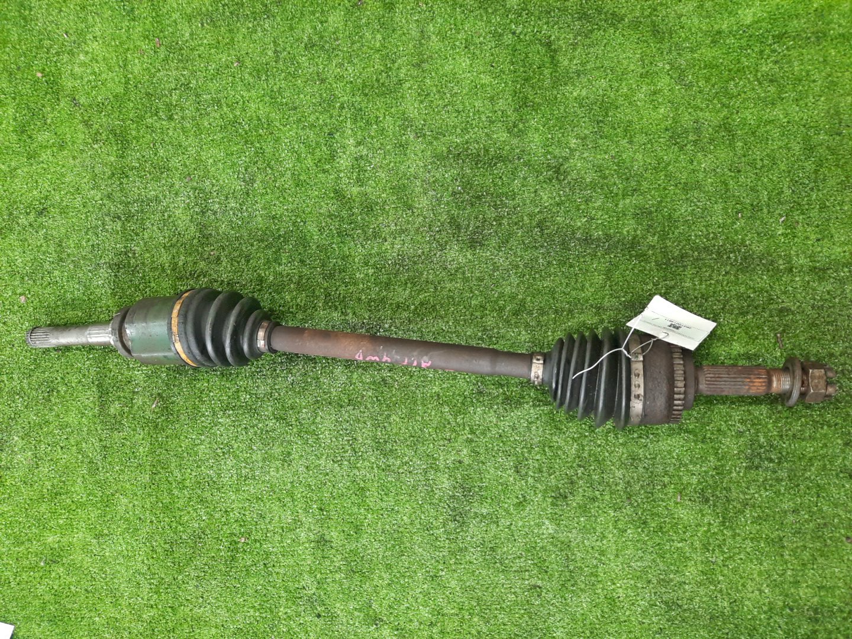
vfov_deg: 54.9
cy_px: 320
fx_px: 615
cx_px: 426
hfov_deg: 69.4
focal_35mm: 25
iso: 265
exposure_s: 1/33
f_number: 2
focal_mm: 4.6
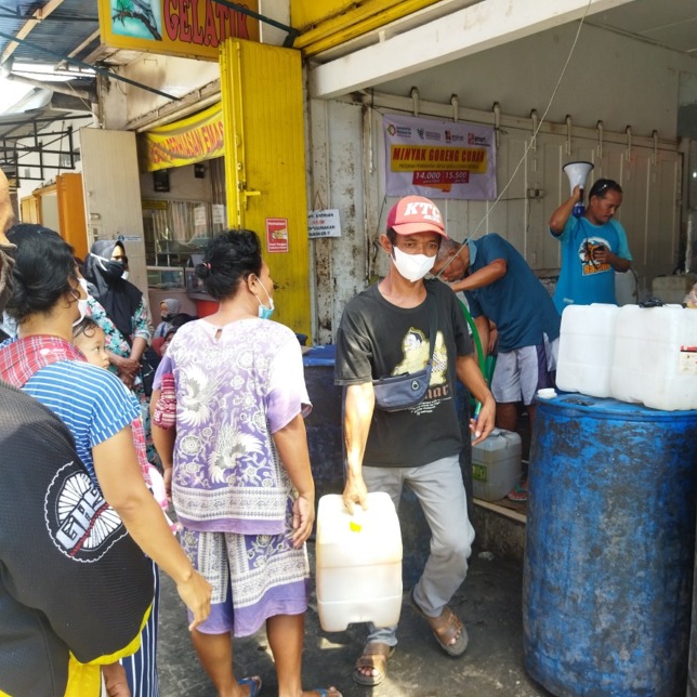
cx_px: 429
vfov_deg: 51.1
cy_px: 348
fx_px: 729
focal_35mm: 32
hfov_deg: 50.7
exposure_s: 1/167
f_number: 1.79
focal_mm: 4.71
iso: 99
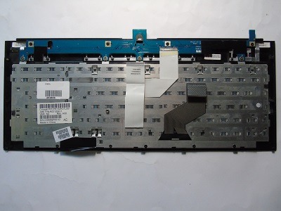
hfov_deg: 61.7
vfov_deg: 48.2
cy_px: 106
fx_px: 235
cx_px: 140
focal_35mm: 29
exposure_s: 1/40
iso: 400
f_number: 5.7
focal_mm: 5.2
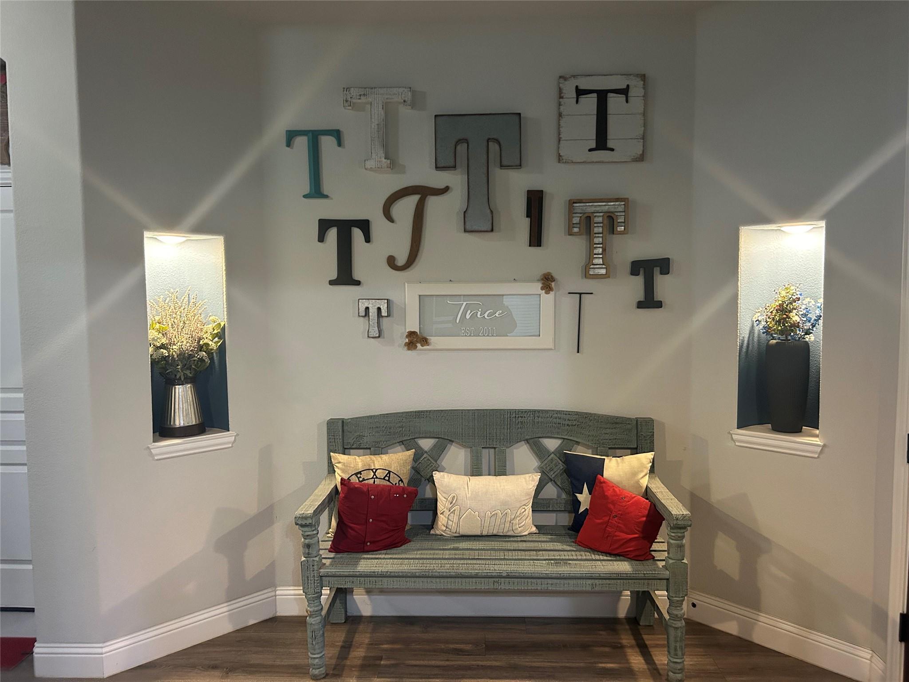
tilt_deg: -2.9
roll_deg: +0.5
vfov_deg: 53.1
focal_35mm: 26
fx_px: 683
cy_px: 341
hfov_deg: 67.3
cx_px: 454
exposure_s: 1/60
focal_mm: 5.7
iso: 400
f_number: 1.5
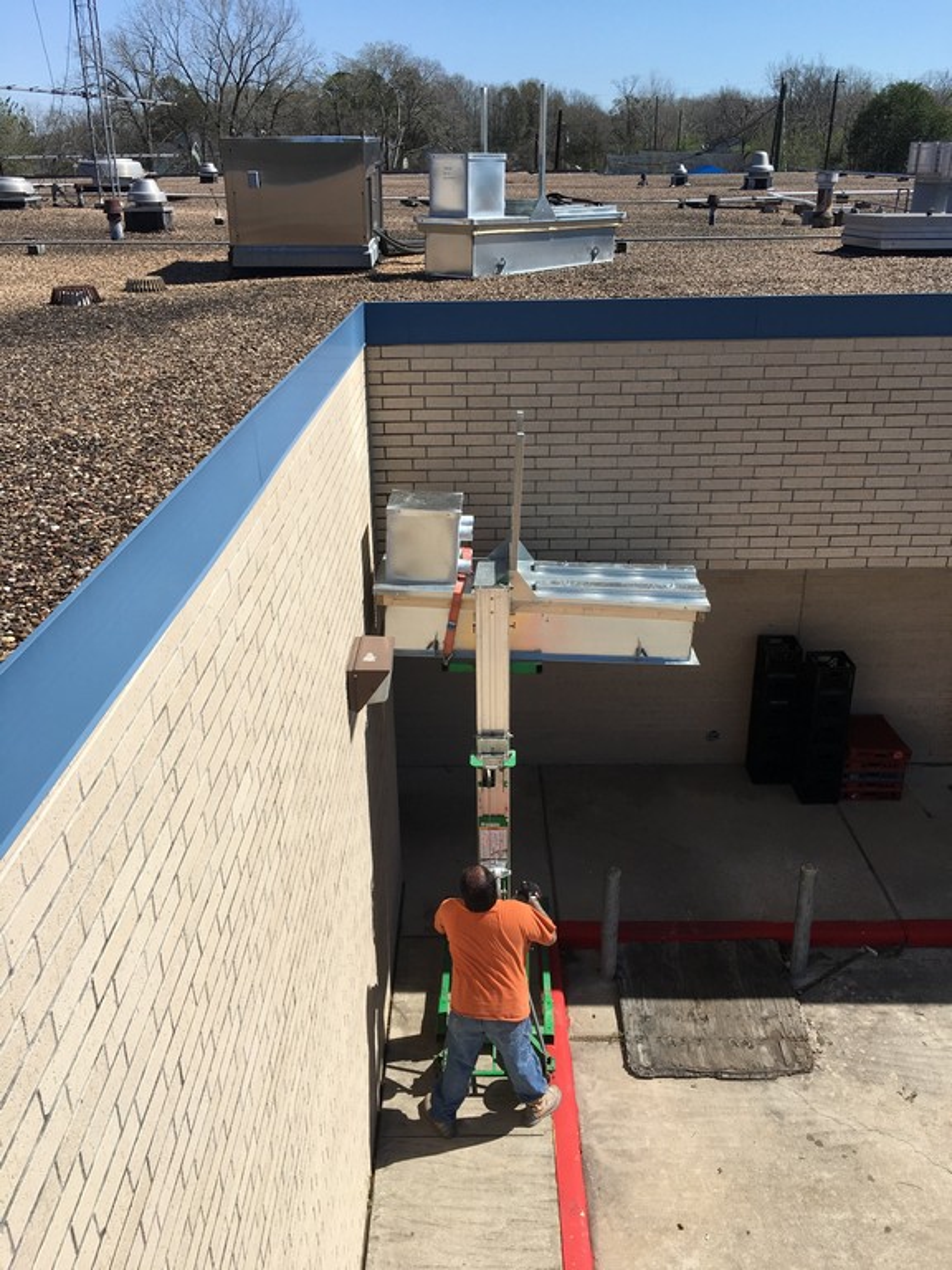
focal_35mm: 29
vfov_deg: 61.7
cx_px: 476
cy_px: 635
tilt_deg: -22.7
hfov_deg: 48.2
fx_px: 1063
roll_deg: +0.0
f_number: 2.2
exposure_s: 1/2024
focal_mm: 4.15
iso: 25
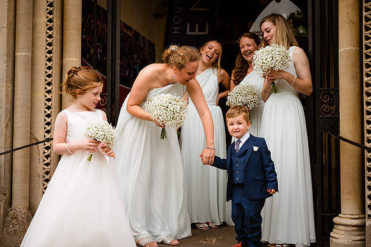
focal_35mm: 50
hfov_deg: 39.6
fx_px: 515
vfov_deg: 27.0
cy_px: 124
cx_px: 186
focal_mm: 50
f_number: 4
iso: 320
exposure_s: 1/1000
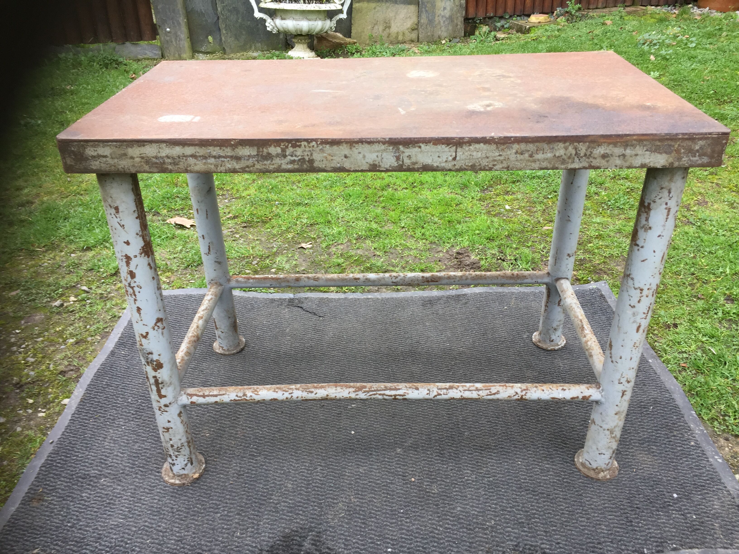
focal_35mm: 29
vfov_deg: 48.2
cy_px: 277
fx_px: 619
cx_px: 370
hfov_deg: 61.7
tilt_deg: -30.6
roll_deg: +0.2
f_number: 2.2
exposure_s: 1/50
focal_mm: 4.15
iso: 40
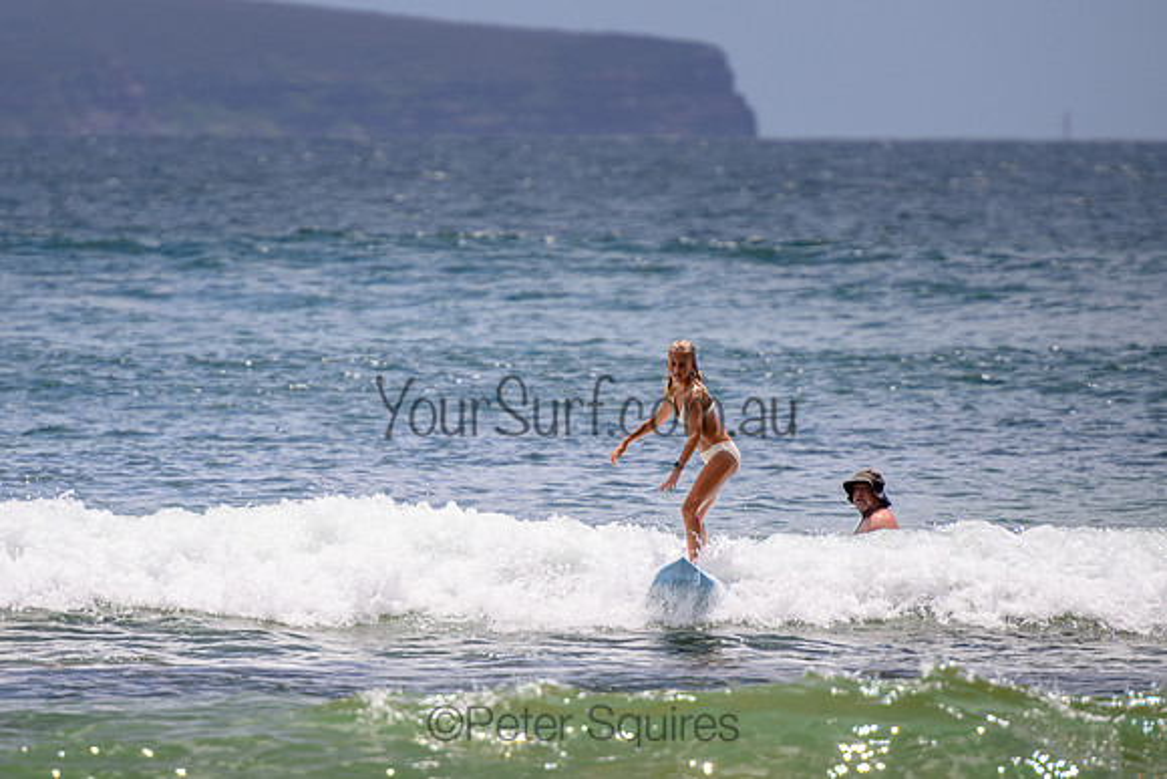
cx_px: 427
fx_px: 17828
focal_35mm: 550
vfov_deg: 2.5
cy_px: 445
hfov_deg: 3.7
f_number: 5.6
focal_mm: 400
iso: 180
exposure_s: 1/2000
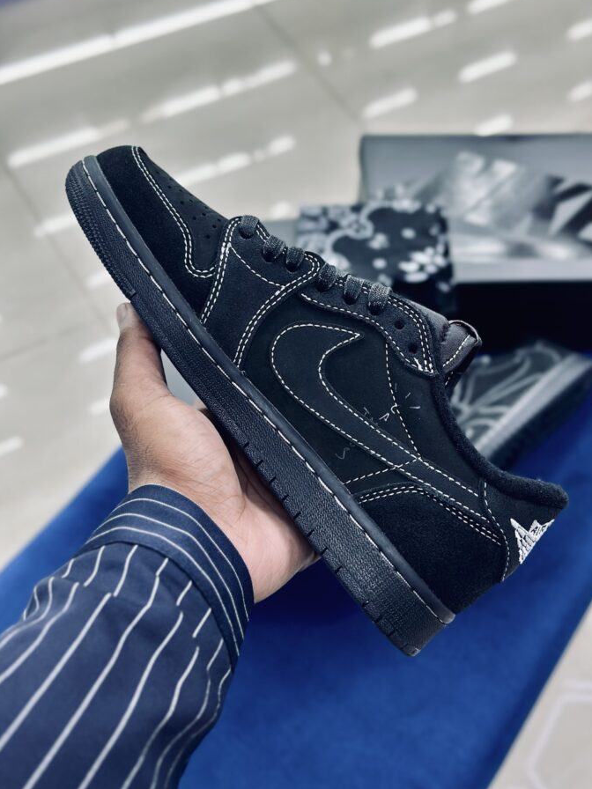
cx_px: 307
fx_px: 1140
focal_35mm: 50
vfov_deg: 38.2
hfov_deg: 29.1
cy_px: 384
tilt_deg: -52.8
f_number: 1.78
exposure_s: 1/100
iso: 100
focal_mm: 6.86
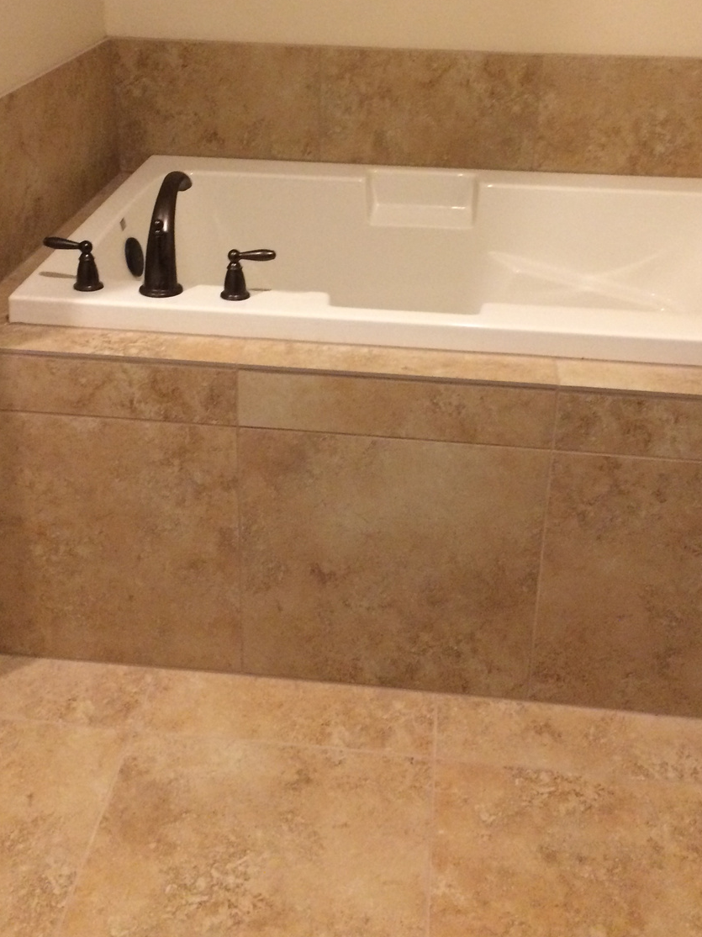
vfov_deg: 45.9
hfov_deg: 35.9
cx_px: 354
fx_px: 1082
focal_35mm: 40
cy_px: 297
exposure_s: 1/30
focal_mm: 4.15
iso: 200
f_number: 2.2
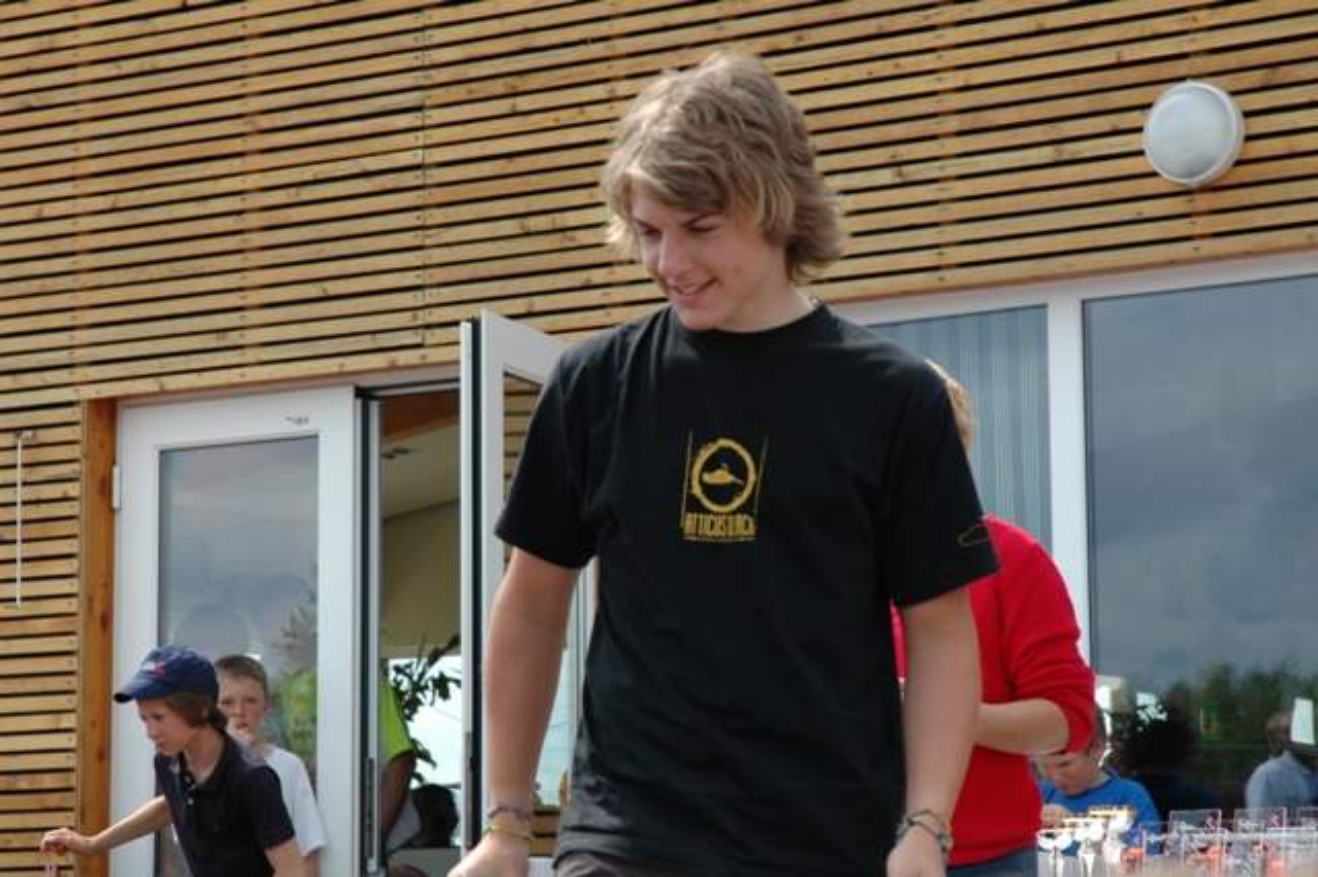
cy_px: 438
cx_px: 659
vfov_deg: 13.0
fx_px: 3842
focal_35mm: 105
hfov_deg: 19.5
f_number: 8
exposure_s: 1/250
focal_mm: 70
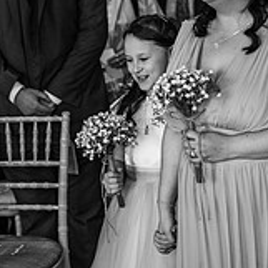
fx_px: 999
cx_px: 204
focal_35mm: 114
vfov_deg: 15.3
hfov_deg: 15.2
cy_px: 98
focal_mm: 48
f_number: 2.8
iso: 1000
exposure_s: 1/200
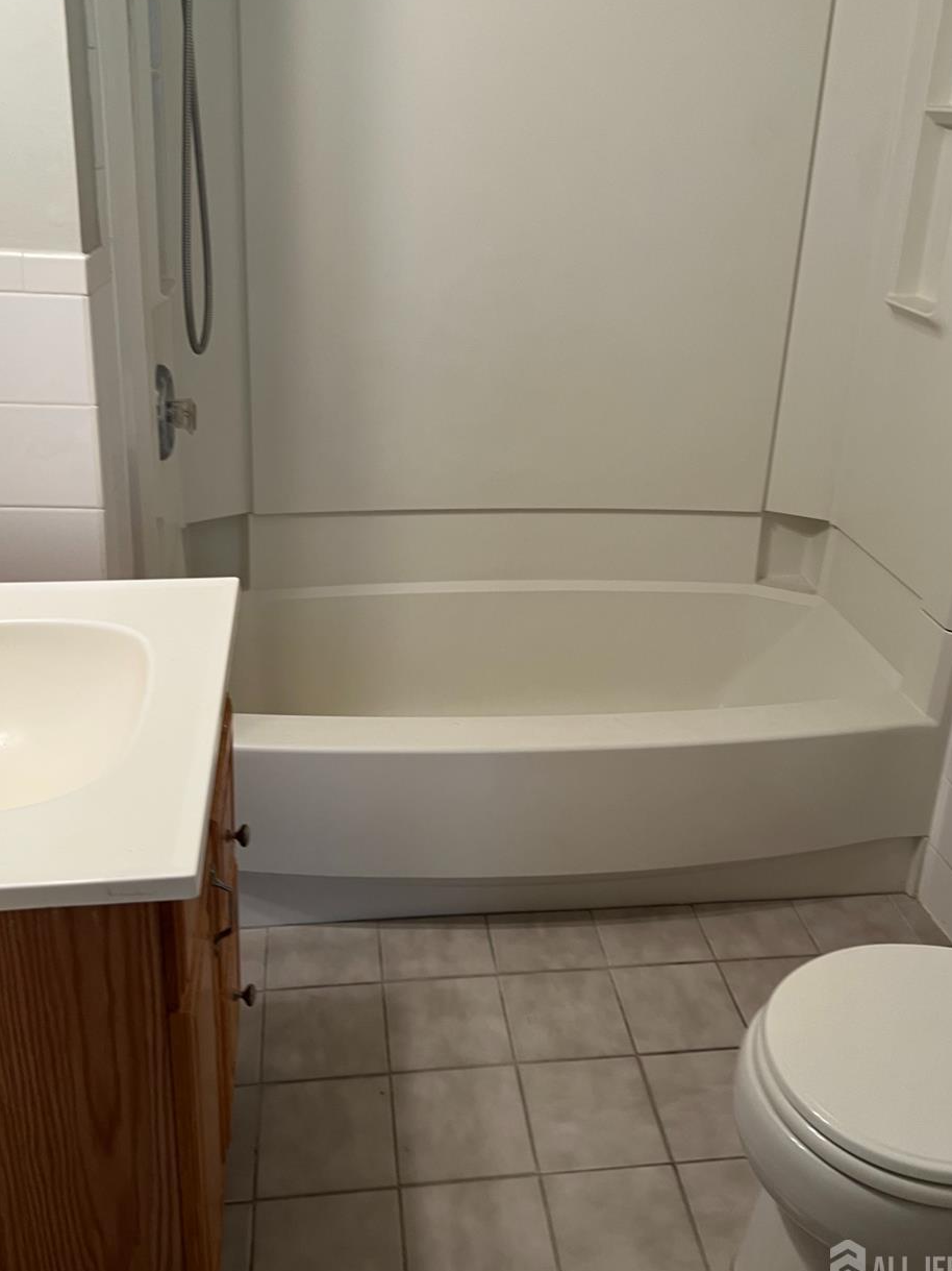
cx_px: 502
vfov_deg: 56.5
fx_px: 1174
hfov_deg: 44.1
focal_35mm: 32
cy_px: 534
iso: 100
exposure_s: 1/60
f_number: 1.5
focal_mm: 5.7
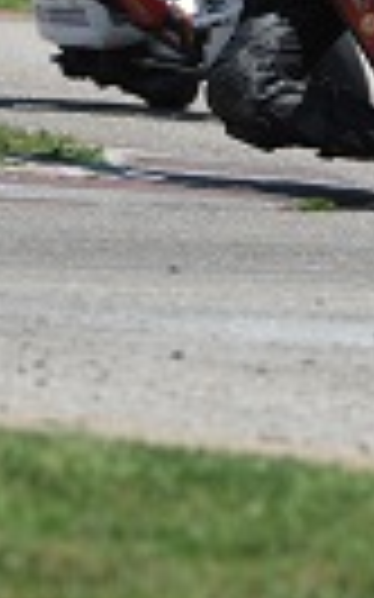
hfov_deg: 1.3
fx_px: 16848
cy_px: -65
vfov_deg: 2.0
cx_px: 496
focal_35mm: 1032
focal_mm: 300
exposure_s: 1/500
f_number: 7.1
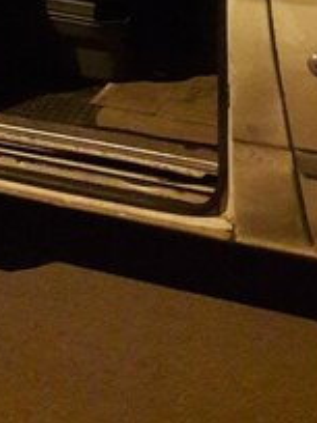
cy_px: -73
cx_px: 91
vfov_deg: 25.8
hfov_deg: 21.5
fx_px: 830
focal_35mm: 68
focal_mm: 3.7
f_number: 1.9
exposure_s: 1/17
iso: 800
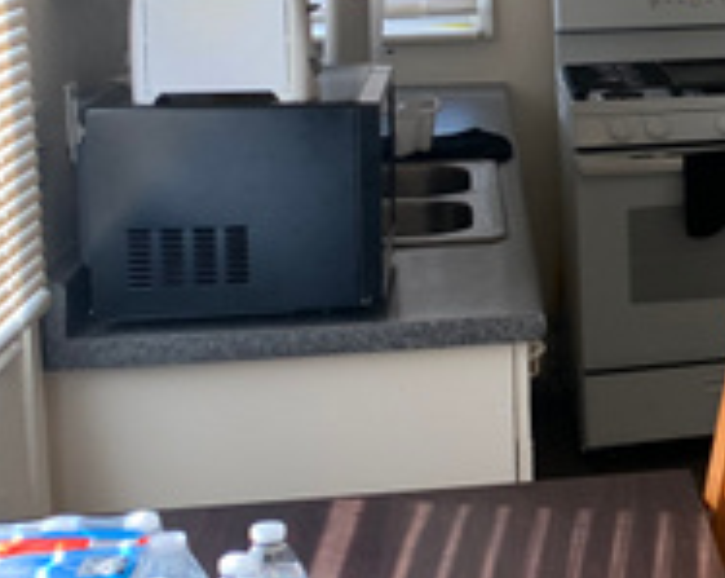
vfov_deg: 17.5
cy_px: 112
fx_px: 1864
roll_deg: +1.0
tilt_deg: -8.0
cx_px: 1051
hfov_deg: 19.5
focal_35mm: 87
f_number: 1.8
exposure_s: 1/60
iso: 50
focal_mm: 4.25
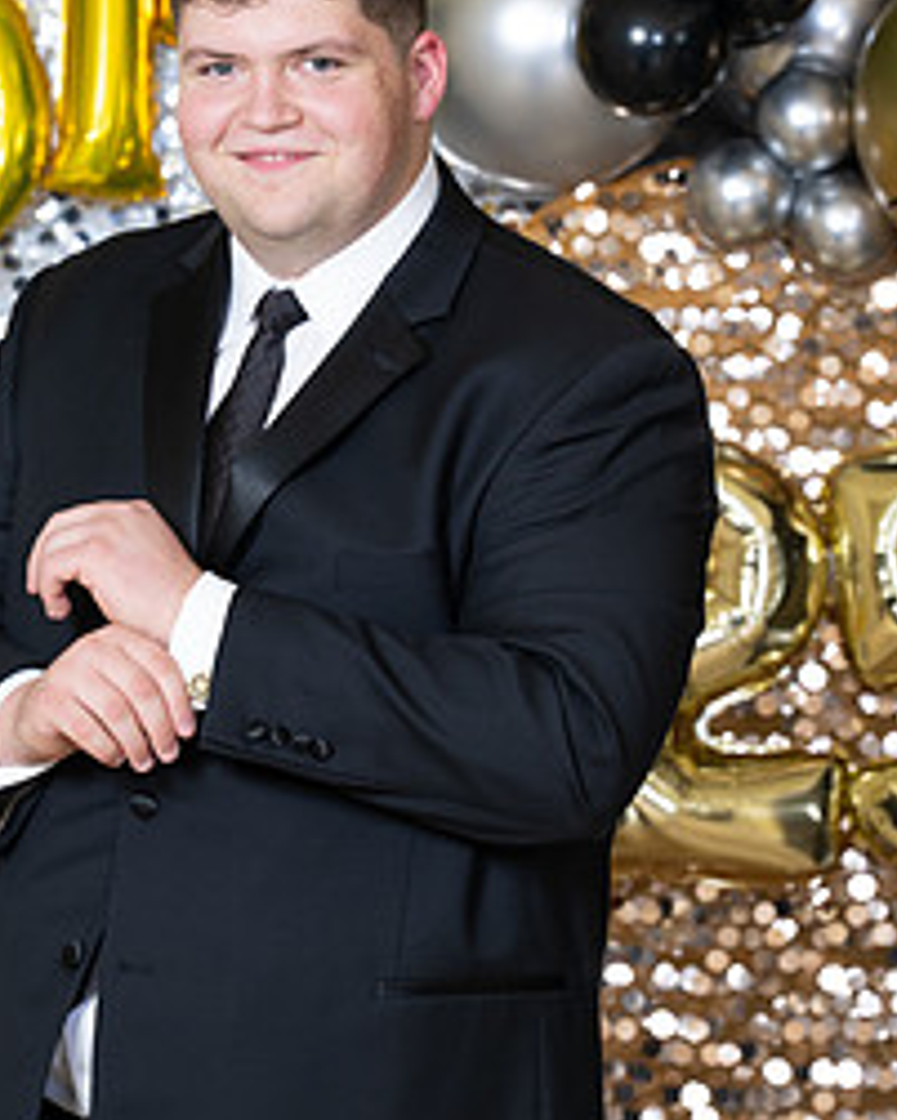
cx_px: 295
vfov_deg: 6.0
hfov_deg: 4.8
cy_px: 451
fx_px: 10613
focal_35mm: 320
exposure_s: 1/100
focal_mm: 190
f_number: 8
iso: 320
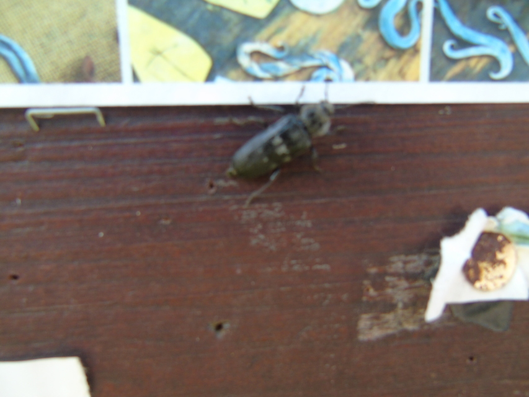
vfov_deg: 54.9
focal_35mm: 25
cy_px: 198
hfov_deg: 69.4
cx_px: 264
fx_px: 382
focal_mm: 4.4
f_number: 3.4
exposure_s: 1/80
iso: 80
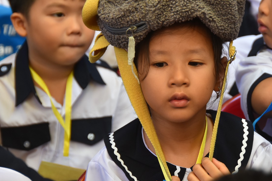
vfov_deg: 6.0
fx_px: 1728
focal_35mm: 229
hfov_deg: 9.0
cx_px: 179
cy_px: 58
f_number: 5.3
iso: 640
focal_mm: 105
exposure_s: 1/250
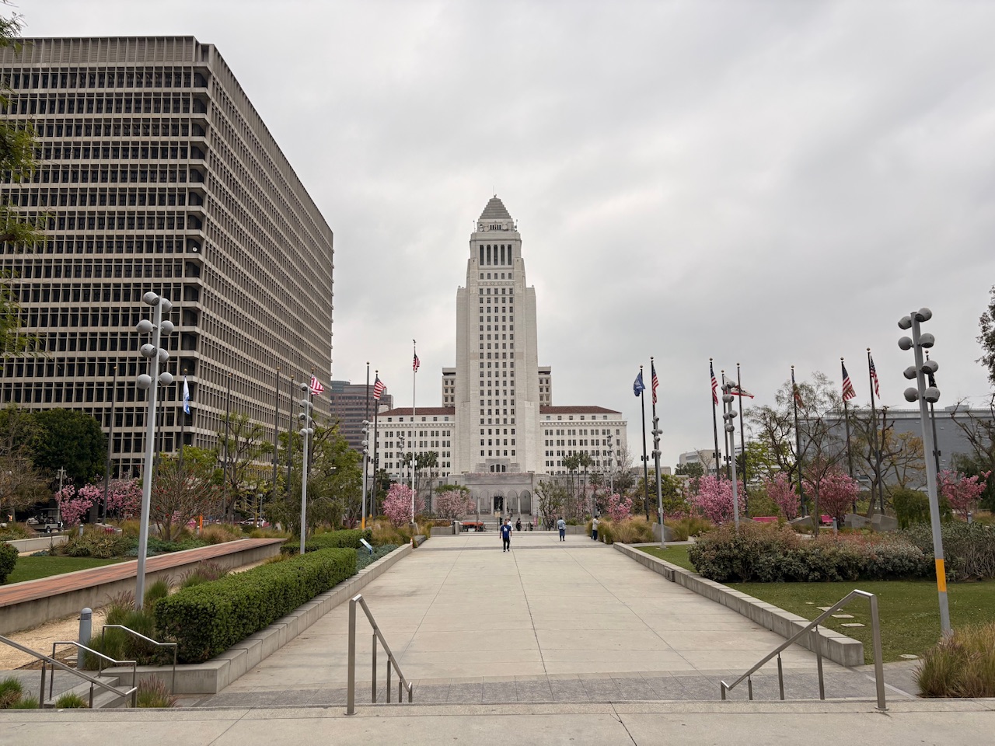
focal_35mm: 26
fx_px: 747
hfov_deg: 67.3
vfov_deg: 53.1
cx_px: 498
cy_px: 373
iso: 50
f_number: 1.6
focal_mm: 5.96
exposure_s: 1/5814
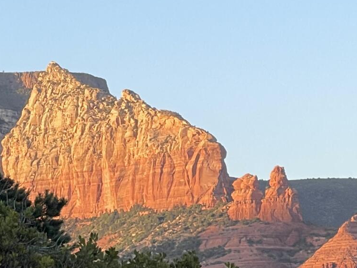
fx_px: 2641
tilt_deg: +6.7
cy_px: 135
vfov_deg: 5.8
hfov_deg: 7.7
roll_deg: +2.2
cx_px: 118
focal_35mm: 256
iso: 20
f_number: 2.2
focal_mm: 7.5
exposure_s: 1/236
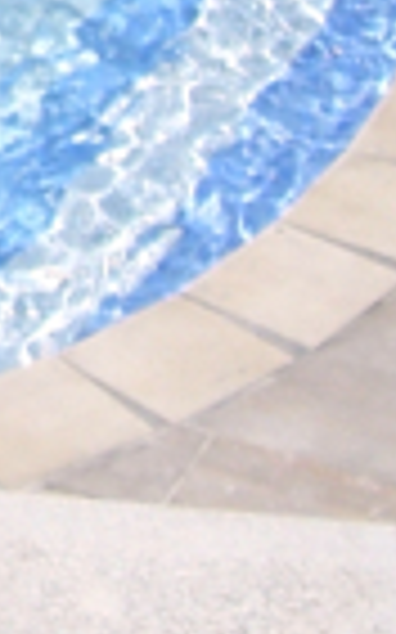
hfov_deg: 4.9
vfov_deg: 7.7
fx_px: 4460
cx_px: -756
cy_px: -762
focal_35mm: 258
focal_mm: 6.2
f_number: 4.3
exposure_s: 1/1250
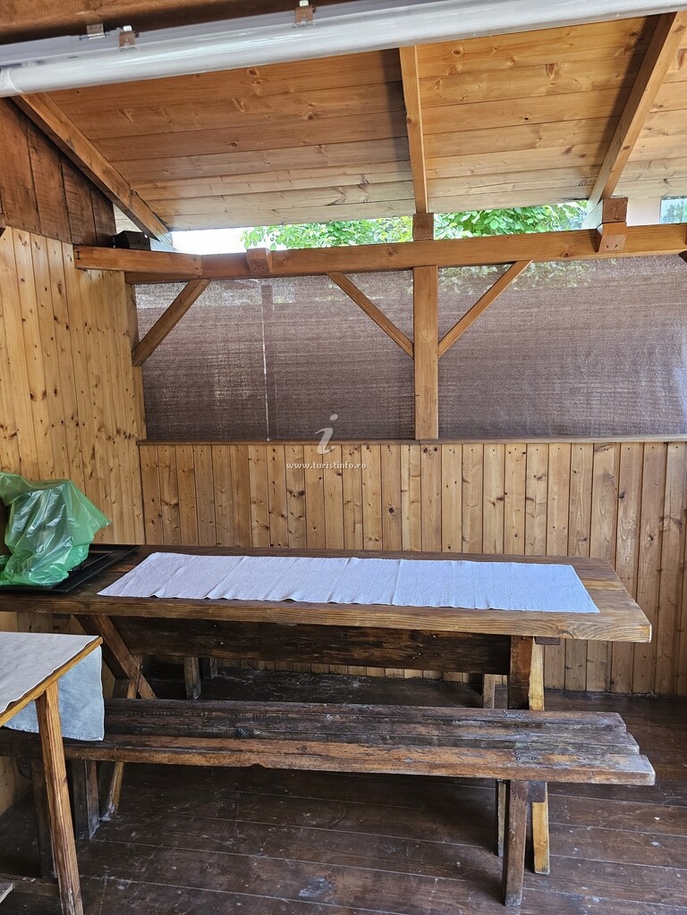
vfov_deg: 73.9
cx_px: 344
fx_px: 609
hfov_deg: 58.9
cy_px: 458
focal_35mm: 23
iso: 125
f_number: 1.7
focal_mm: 6.3
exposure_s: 1/100
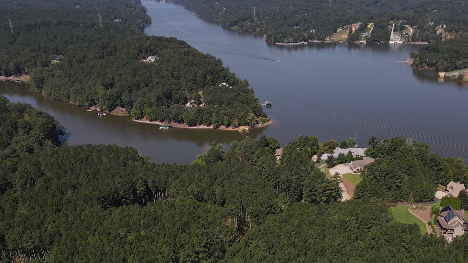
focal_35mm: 37
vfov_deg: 31.5
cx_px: 288
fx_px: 459
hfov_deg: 53.5
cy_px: 195
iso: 100
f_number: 2.8
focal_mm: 4.5
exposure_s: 1/1000
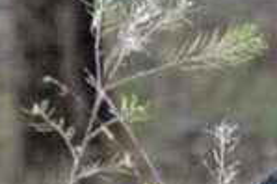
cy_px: 346
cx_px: 757
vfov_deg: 0.7
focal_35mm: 1937
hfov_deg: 1.1
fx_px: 14888
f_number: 5.6
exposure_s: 1/250
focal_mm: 200
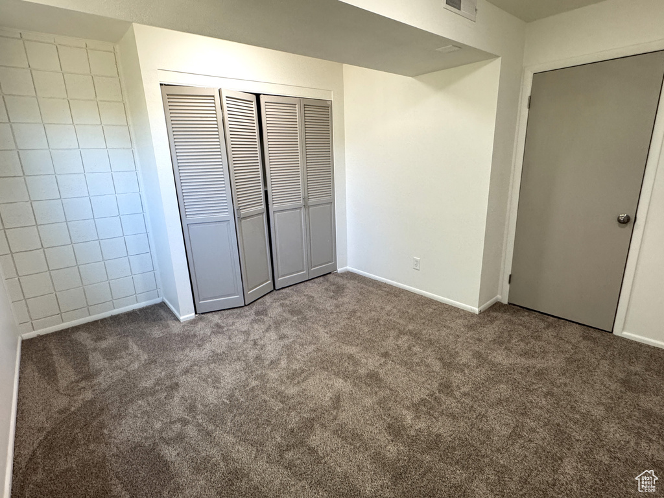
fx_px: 326
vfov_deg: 74.7
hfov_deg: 91.0
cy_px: 249
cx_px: 332
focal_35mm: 17
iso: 320
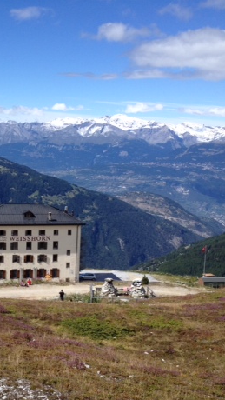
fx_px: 562
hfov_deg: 22.3
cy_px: 208
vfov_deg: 39.2
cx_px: 38
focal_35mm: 53
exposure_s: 1/2045
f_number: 2.4
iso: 64
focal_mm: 4.28
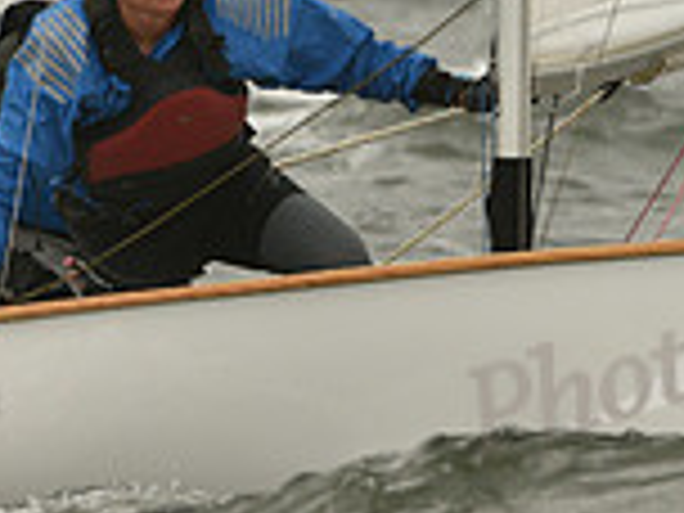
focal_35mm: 1211
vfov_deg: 1.2
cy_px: 169
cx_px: 238
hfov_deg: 1.6
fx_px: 23929
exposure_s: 1/1250
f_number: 6.3
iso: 320
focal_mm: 330
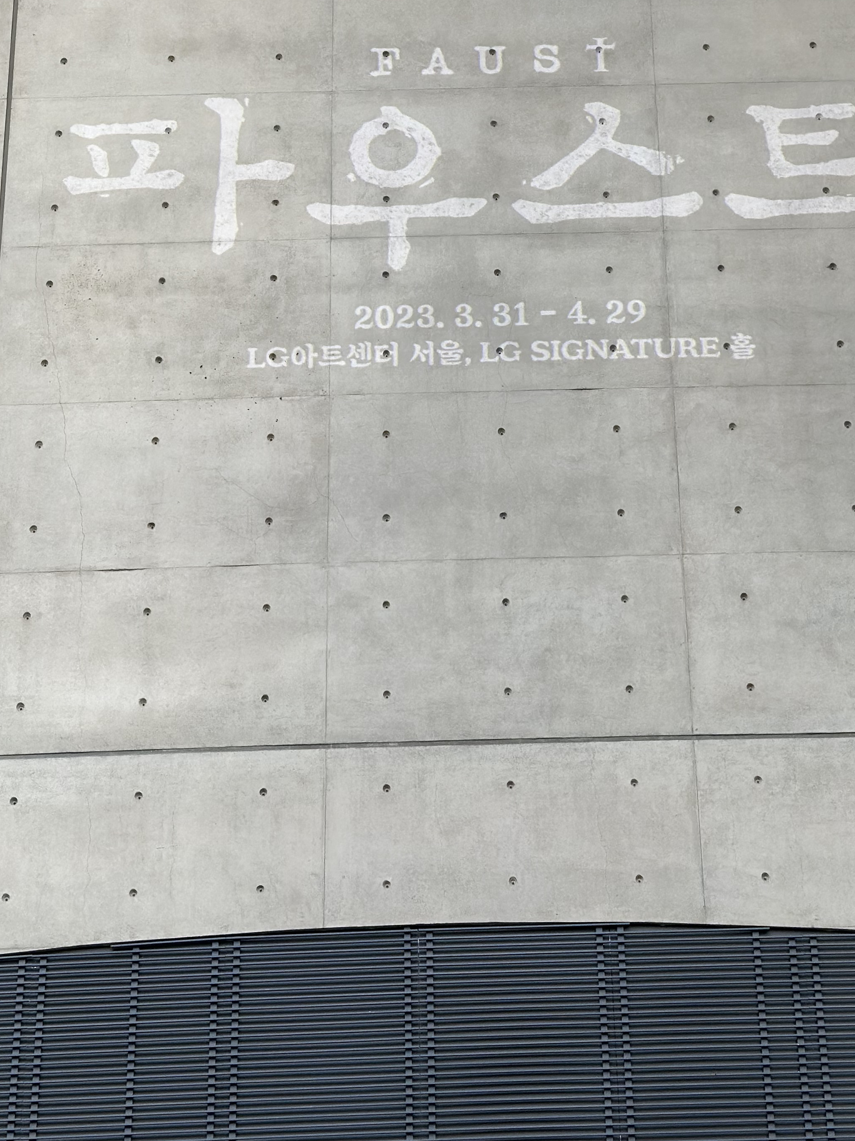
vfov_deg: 27.1
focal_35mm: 71
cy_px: 323
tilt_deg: +37.8
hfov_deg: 20.7
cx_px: 508
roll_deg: +2.4
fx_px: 2339
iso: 80
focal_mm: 6.86
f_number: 1.78
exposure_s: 1/254
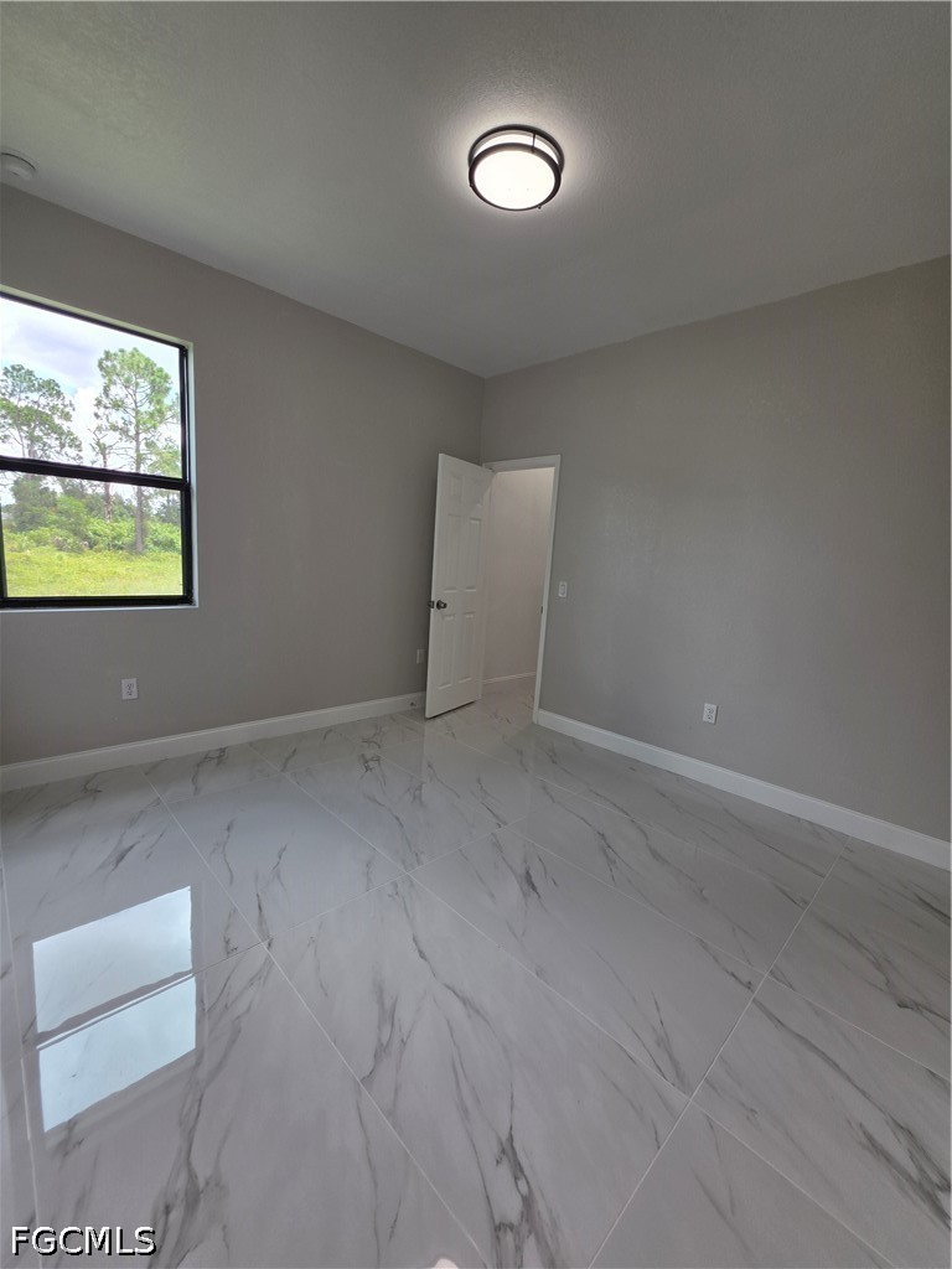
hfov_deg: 89.9
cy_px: 634
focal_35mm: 13
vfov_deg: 106.2
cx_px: 476
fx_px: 477
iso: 25
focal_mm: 2.2
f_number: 1.9
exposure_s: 1/120
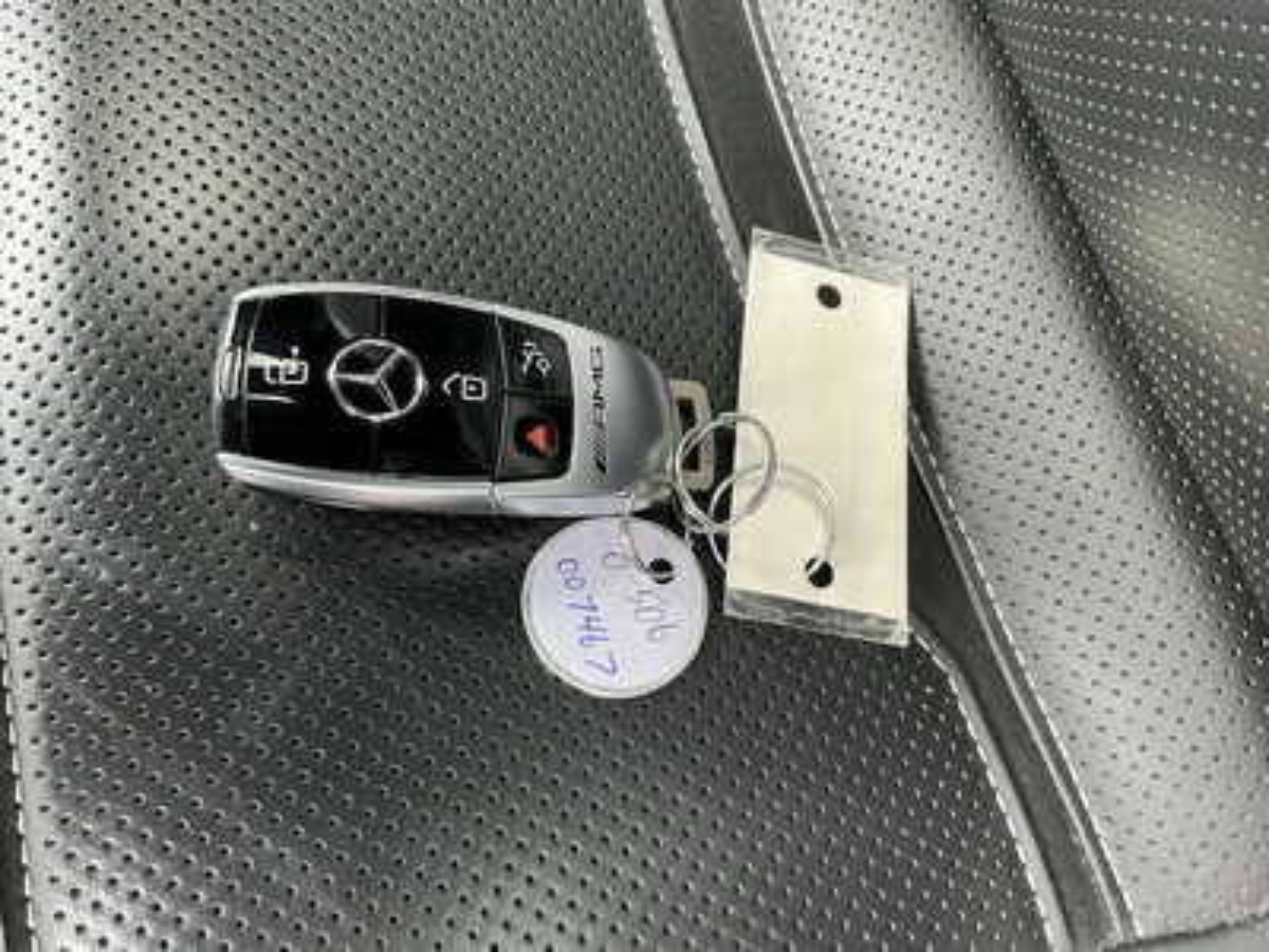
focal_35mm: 28
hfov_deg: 63.4
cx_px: 634
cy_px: 476
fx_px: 1026
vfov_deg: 49.7
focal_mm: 3
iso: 80
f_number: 1.8
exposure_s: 1/60
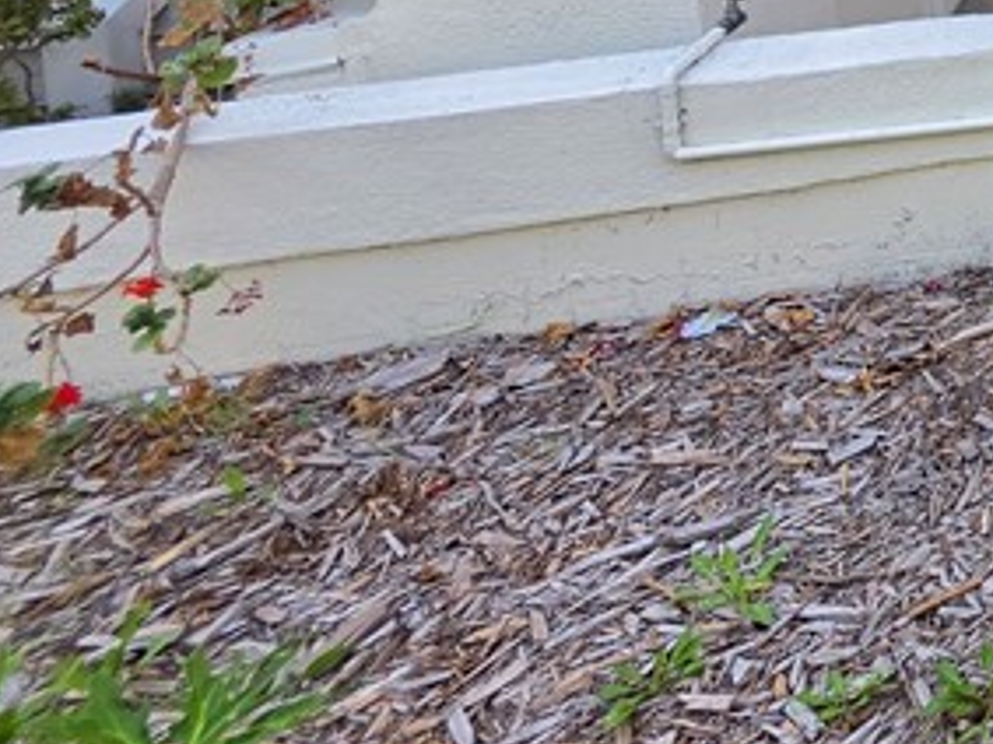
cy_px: -383
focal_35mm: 47
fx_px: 1348
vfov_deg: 24.0
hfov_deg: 22.8
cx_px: 1768
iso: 32
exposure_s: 1/120
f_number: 1.9
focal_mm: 2.2
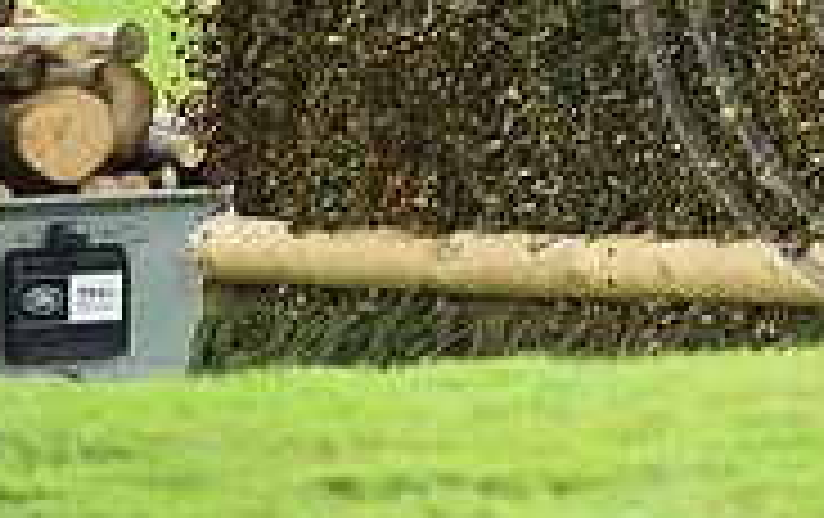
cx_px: 1094
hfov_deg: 3.7
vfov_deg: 2.3
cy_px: -144
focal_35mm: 564
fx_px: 12685
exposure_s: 1/1250
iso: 500
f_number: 3.5
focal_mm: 175
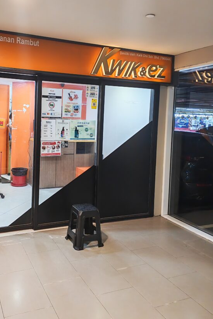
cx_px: 68
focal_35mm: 31
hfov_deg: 41.7
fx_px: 275
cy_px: 134
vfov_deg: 60.0
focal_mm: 6.12
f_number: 1.9
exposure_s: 1/120
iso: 2000
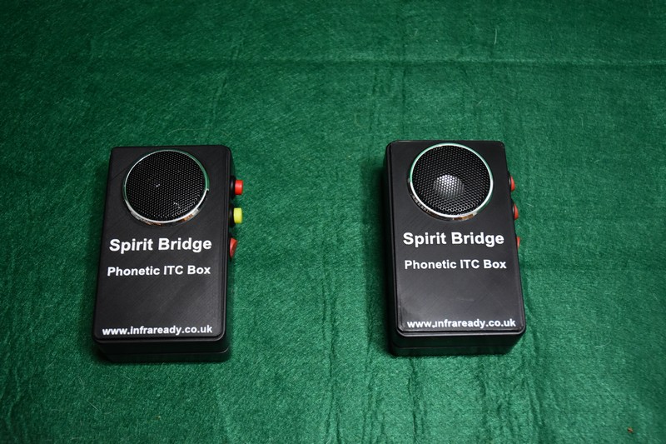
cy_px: 222
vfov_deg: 28.9
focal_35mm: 46
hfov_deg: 42.3
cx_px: 333
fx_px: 860
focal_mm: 31
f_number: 4.5
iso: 2500
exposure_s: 1/60
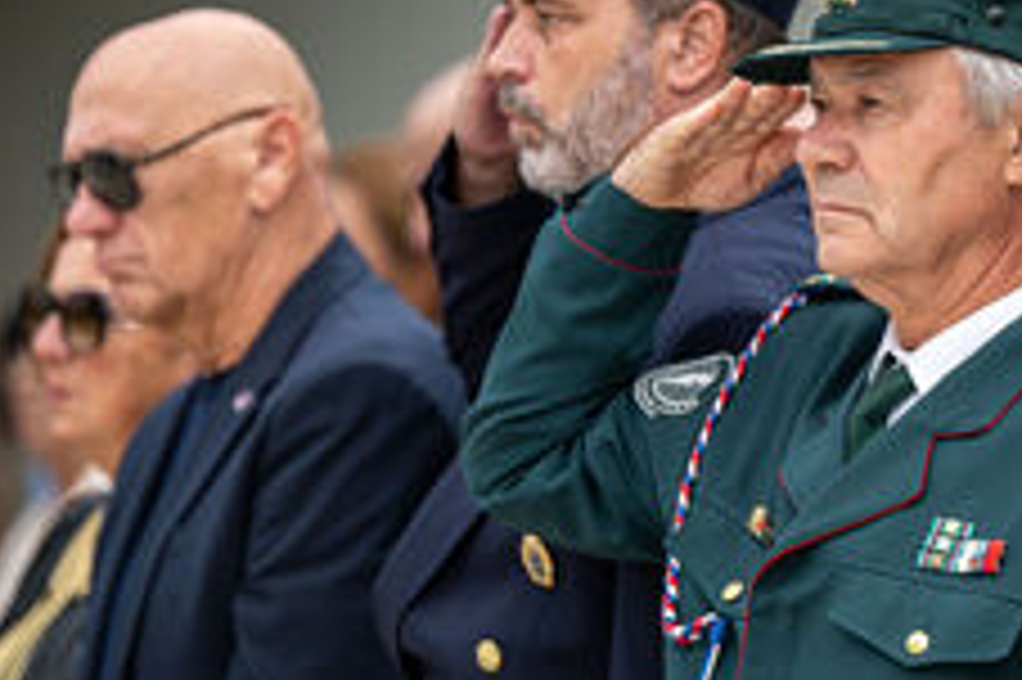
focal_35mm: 347
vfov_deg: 4.0
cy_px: 225
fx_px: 9844
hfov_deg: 5.9
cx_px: 761
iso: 64
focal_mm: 175
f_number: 3.2
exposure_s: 1/400
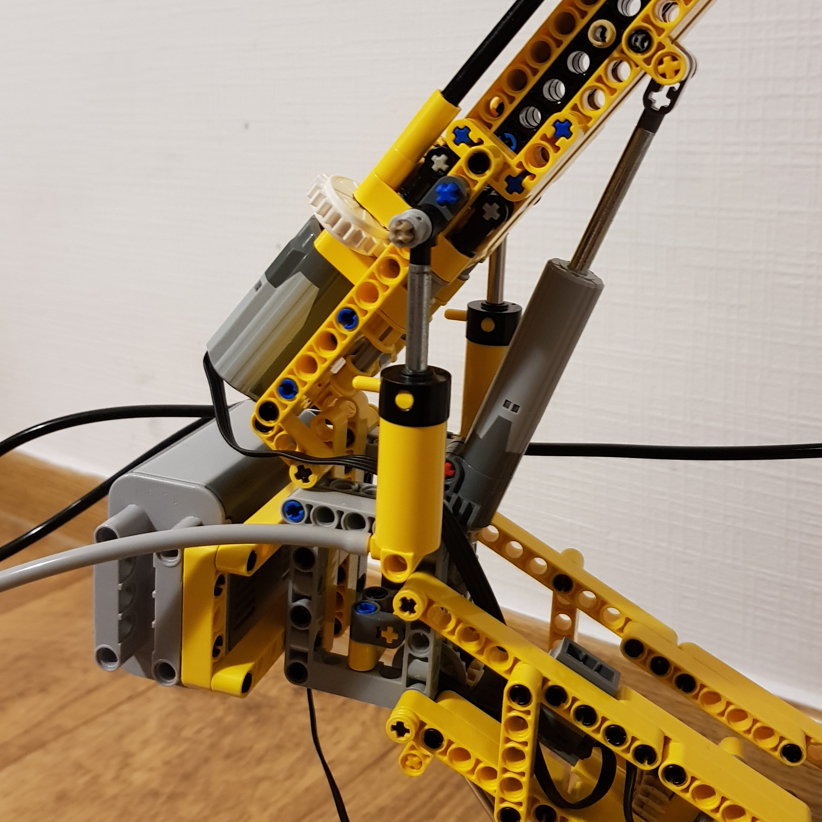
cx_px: 445
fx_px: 1021
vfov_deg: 43.5
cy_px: 304
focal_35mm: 38
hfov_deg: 43.8
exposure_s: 1/11
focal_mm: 4.2
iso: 250
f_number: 1.7
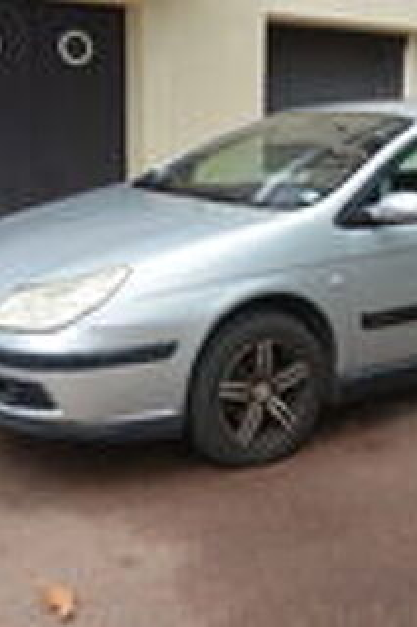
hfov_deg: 25.2
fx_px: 922
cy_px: 314
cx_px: 314
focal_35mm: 53
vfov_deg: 37.5
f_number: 4
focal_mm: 13.1
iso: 200
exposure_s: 1/200
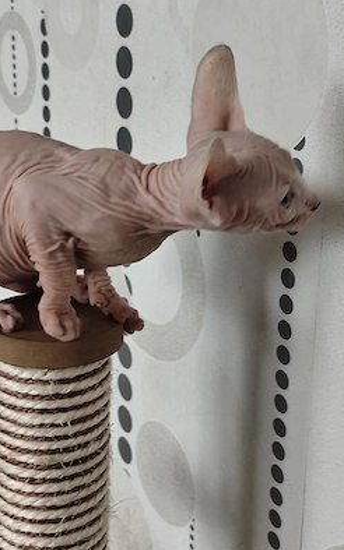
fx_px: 856
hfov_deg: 22.7
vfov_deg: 35.7
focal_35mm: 57
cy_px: 275
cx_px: 185
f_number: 1.65
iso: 320
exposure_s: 1/50
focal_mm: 6.19
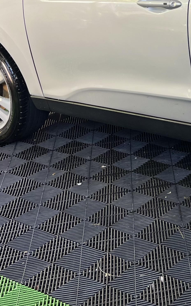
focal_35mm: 75
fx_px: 625
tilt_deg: -14.8
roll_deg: +0.2
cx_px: 320
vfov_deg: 26.5
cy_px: 28
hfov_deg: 15.5
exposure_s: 1/120
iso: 50
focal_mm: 5.1
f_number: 1.6
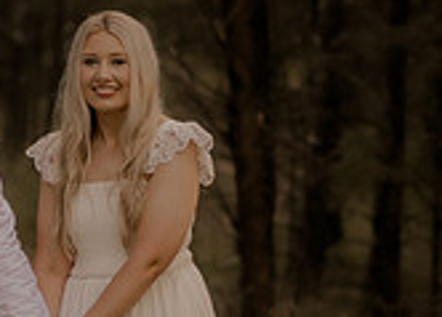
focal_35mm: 302
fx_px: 3796
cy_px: 437
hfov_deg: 6.6
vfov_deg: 4.8
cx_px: -29
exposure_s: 1/320
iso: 200
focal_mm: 50
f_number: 2.2
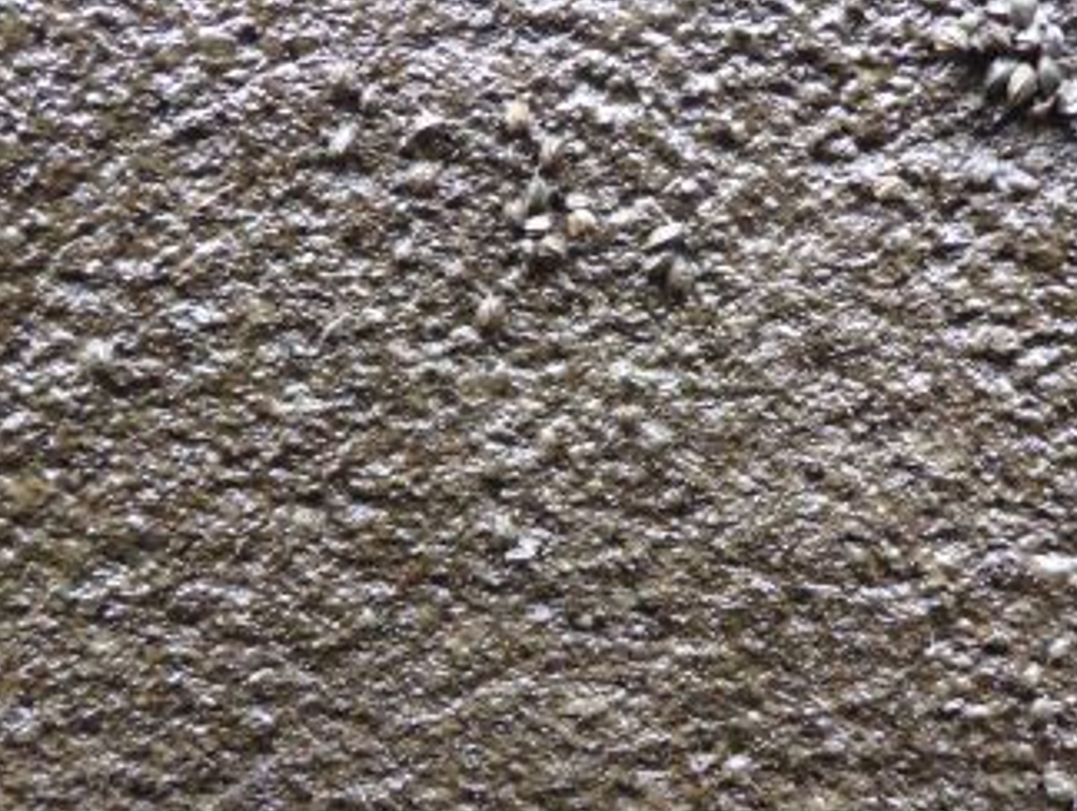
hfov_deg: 40.1
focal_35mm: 47
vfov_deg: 30.9
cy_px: 336
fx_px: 1464
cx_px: 675
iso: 800
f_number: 3.3
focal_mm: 4.3
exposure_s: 1/50
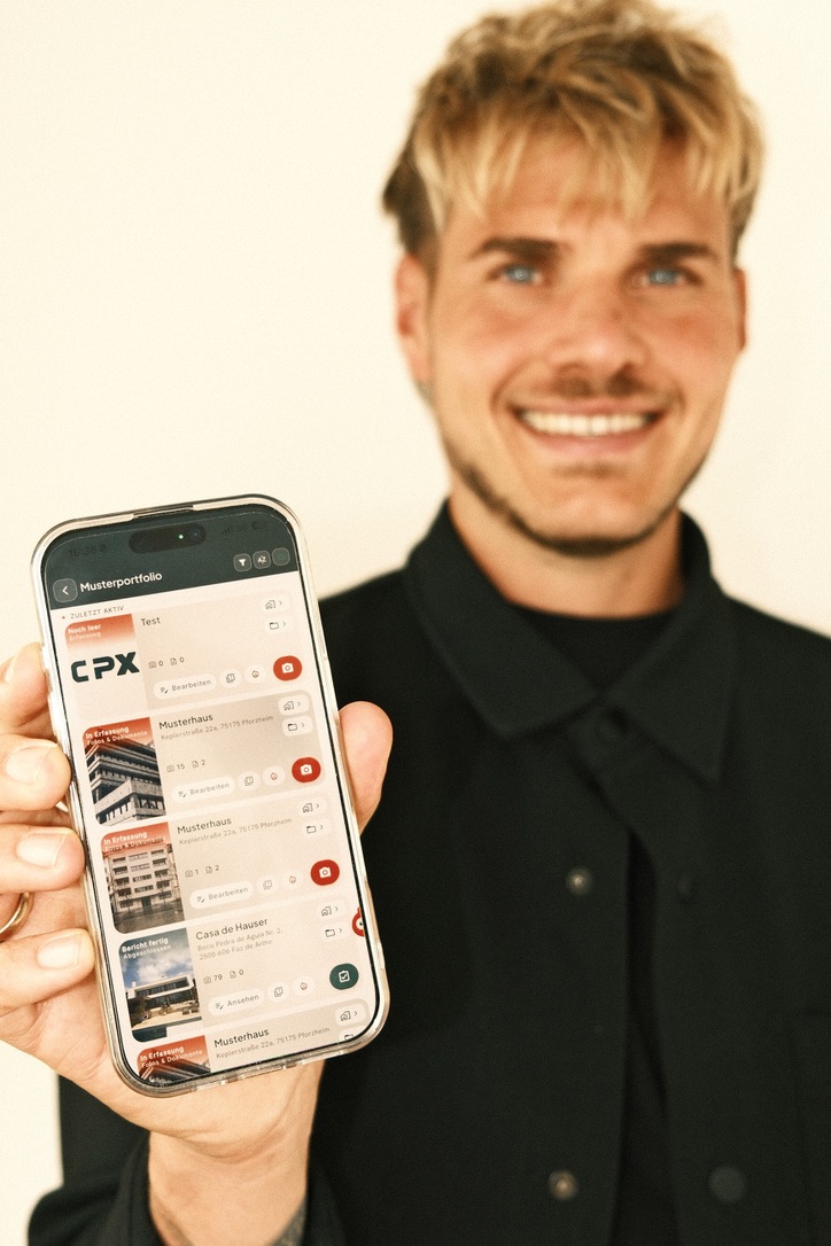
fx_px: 1073
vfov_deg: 60.3
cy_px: 623
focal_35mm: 31
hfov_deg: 42.3
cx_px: 416
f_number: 3.2
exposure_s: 1/180
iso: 160
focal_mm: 20.5
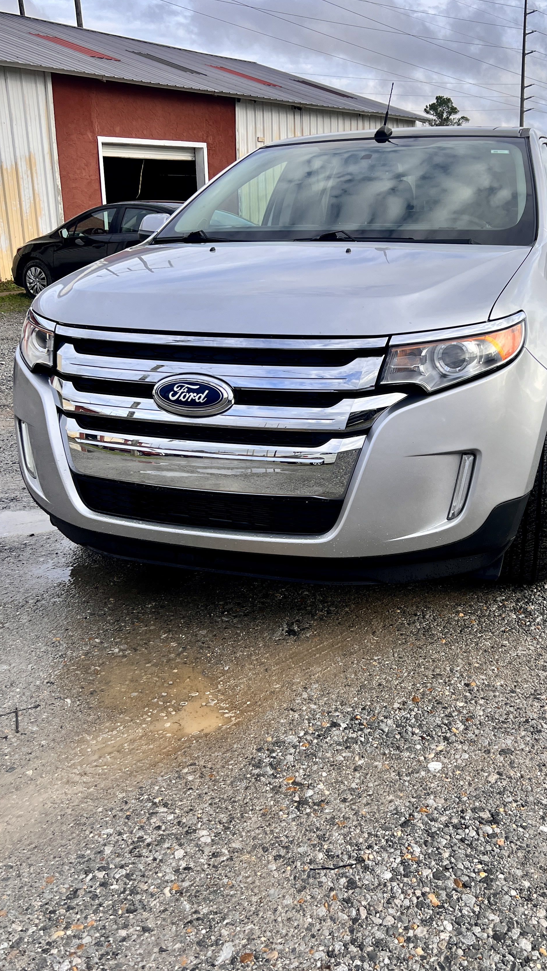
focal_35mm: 34
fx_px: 877
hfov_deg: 34.5
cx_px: 342
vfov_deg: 57.9
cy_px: 446
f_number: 1.5
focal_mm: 5.7
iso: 50
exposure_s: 1/1669
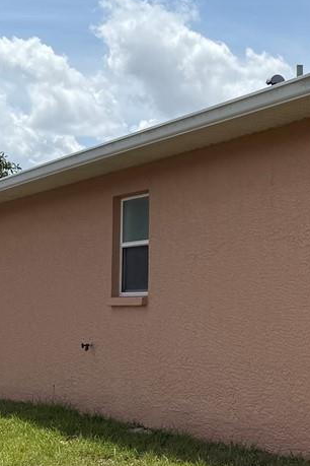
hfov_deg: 14.9
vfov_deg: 23.4
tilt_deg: +5.5
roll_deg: +1.0
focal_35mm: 87
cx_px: 419
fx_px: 1124
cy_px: 192
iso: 80
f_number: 1.78
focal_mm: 6.76
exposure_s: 1/8130
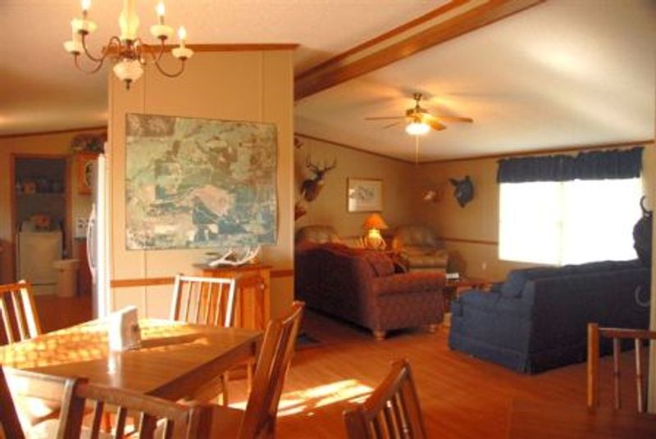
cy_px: 220
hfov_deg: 67.3
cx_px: 328
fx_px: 493
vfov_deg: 48.1
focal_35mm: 27
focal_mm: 18
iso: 800
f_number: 3.5
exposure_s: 1/25
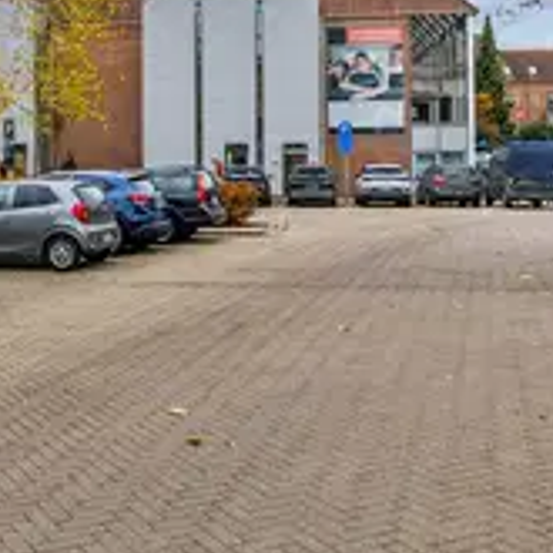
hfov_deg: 29.8
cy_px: 107
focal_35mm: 55
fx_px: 996
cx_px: 57
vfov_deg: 30.3
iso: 500
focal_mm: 17
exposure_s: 1/200
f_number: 8
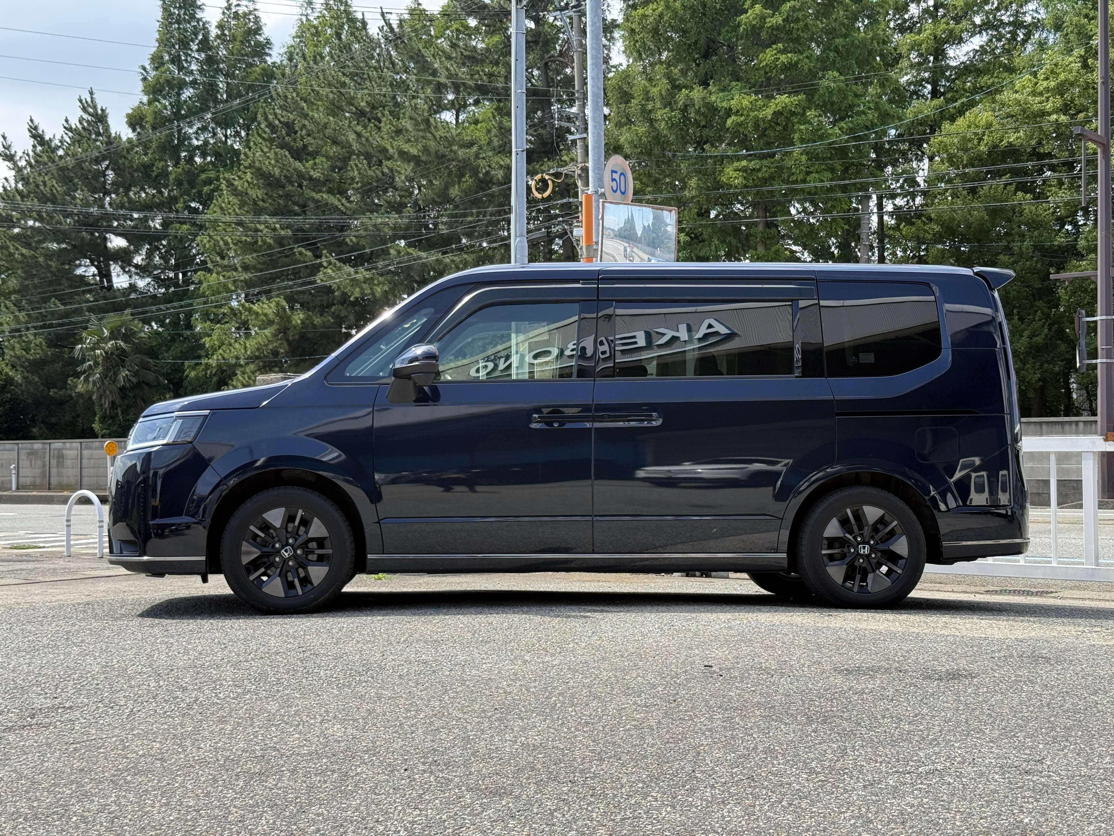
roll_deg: +0.2
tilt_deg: +2.0
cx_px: 557
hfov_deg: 39.7
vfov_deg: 30.3
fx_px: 1545
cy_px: 418
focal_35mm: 48
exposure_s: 1/1484
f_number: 1.78
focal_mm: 6.76
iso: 64
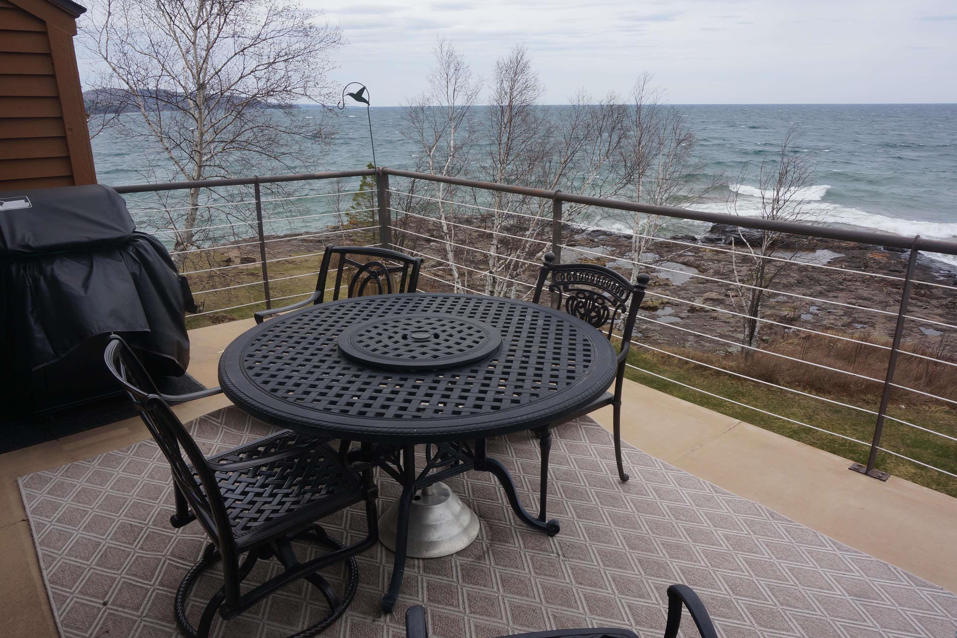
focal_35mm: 25
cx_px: 470
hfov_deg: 71.5
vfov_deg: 51.3
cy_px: 312
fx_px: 665
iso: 100
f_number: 11
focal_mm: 16
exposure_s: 1/100
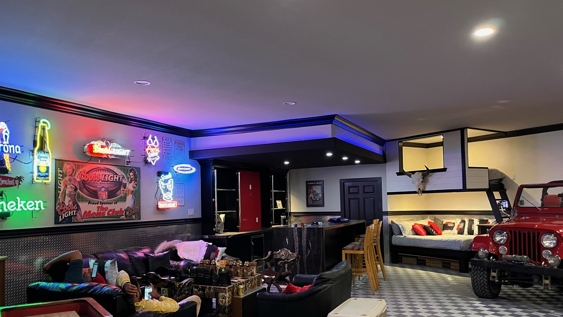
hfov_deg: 66.1
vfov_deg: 40.1
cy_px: 183
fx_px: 433
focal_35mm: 29
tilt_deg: +1.8
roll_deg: +1.6
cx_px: 286
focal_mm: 5.1
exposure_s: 1/60
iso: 500
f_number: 1.6
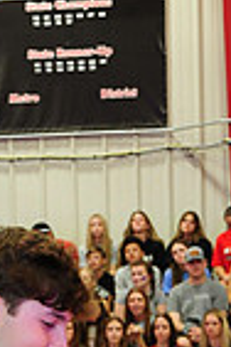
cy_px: 706
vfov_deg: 9.6
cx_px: 221
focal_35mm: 198
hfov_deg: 6.9
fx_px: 1906
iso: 2000
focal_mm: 48
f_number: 6.3
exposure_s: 1/60
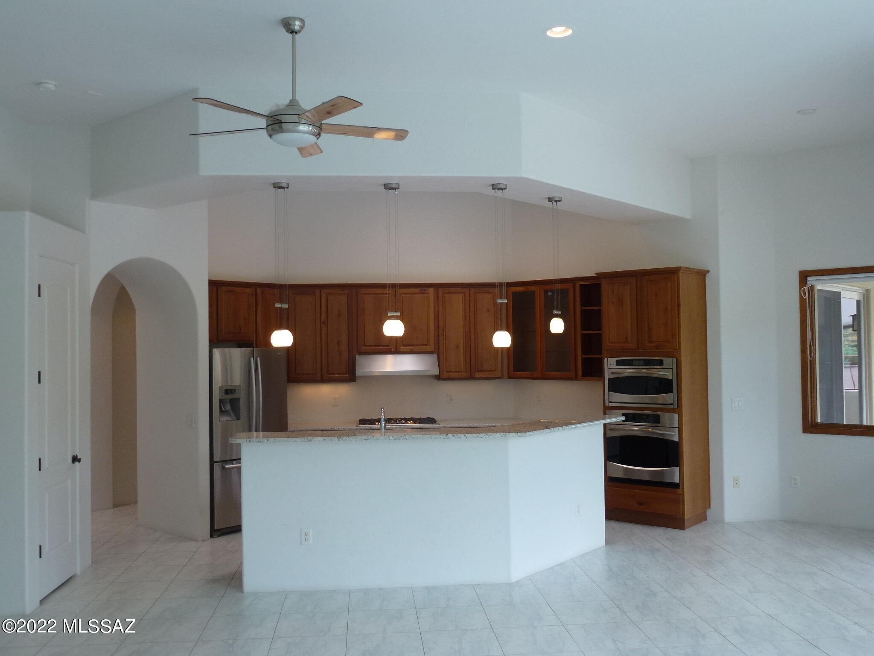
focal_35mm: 30
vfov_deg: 46.8
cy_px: 328
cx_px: 437
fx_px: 757
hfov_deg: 60.0
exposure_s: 1/60
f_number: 3.5
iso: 125
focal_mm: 5.4
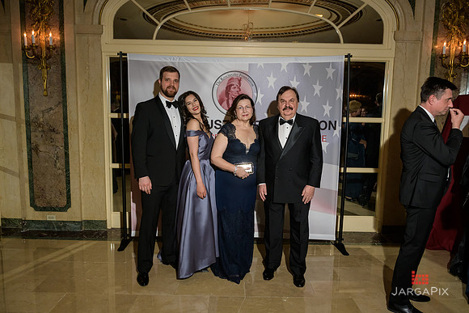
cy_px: 156
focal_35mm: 27
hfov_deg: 67.4
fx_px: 352
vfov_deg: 48.0
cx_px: 234
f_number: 5
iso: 1000
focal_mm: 27
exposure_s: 1/125
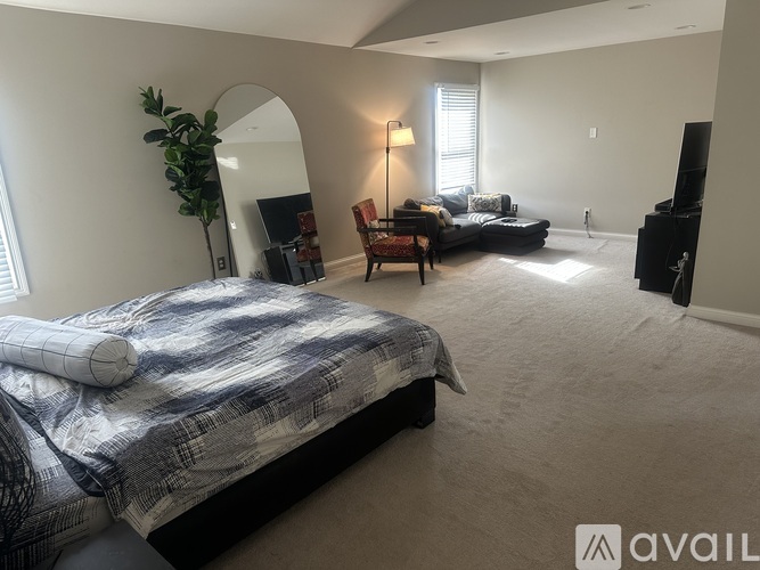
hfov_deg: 71.6
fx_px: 527
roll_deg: +2.2
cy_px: 285
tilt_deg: -14.7
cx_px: 380
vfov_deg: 56.8
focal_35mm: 24
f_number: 1.78
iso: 160
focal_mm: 6.86
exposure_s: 1/60
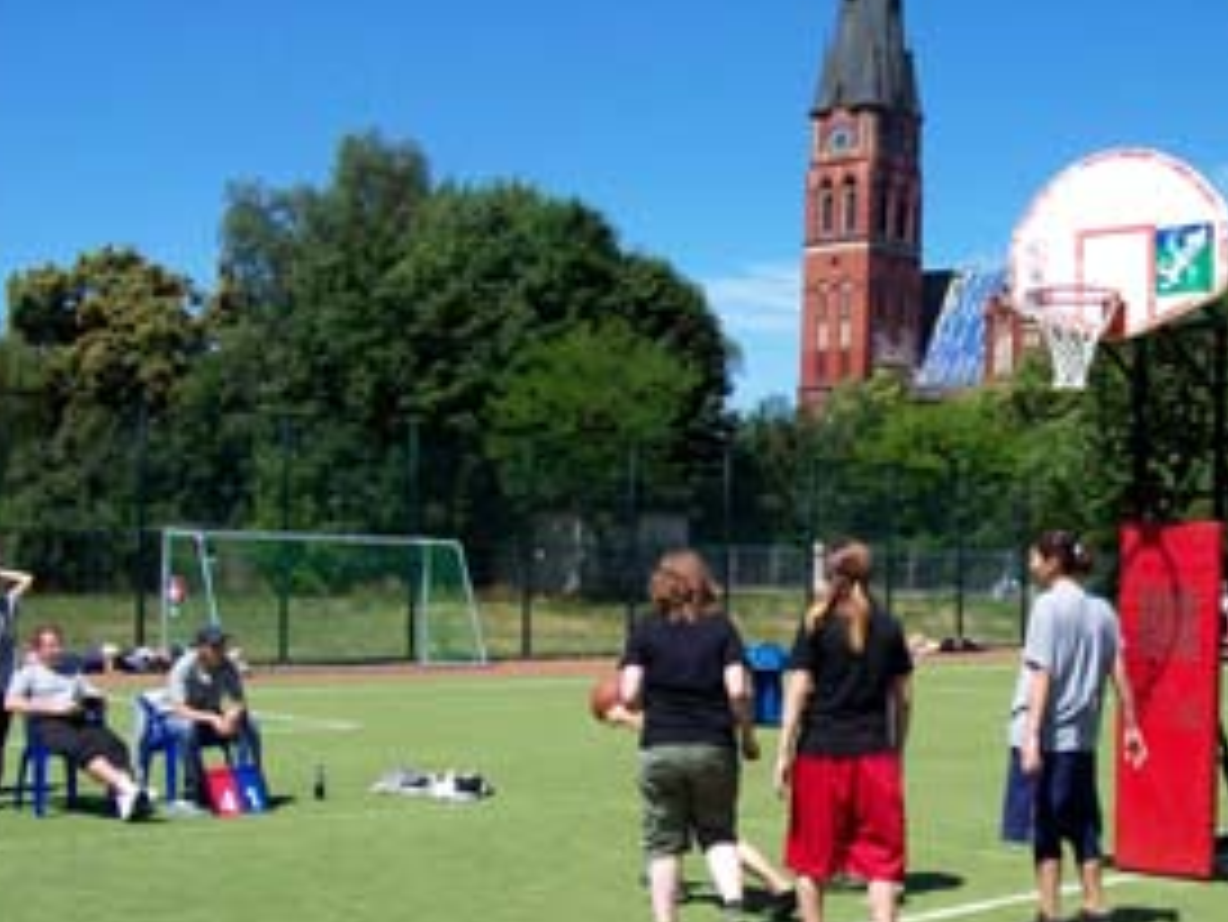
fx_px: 1987
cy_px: 571
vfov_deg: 26.0
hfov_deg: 33.5
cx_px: 945
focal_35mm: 56
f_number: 5.1
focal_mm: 5.6
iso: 80
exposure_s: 1/460
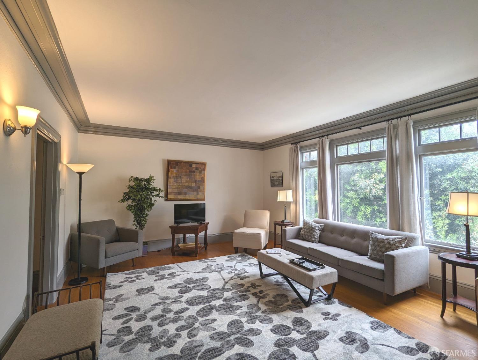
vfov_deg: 78.2
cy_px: 180
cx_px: 239
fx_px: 221
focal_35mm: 16
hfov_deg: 94.4
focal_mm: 2.35
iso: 44
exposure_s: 1/131
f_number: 2.2
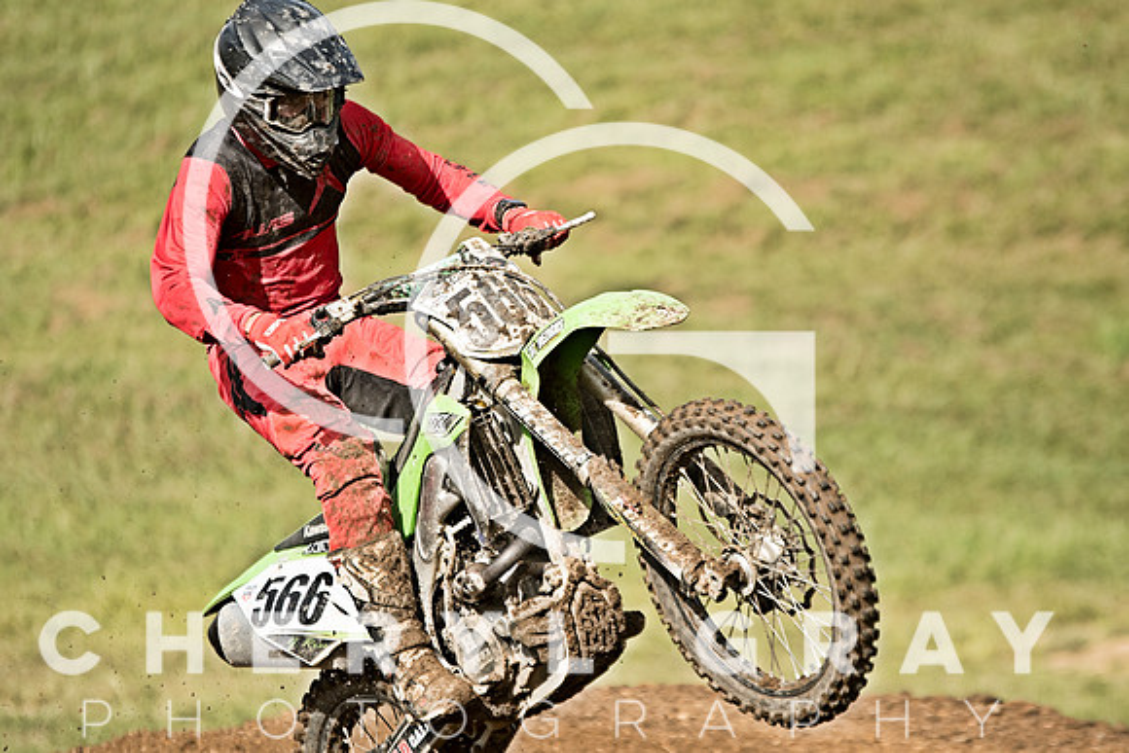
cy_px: 376
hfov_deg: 6.9
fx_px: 9410
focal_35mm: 300
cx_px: 564
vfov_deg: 4.6
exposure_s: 1/2500
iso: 250
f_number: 2.8
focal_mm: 200
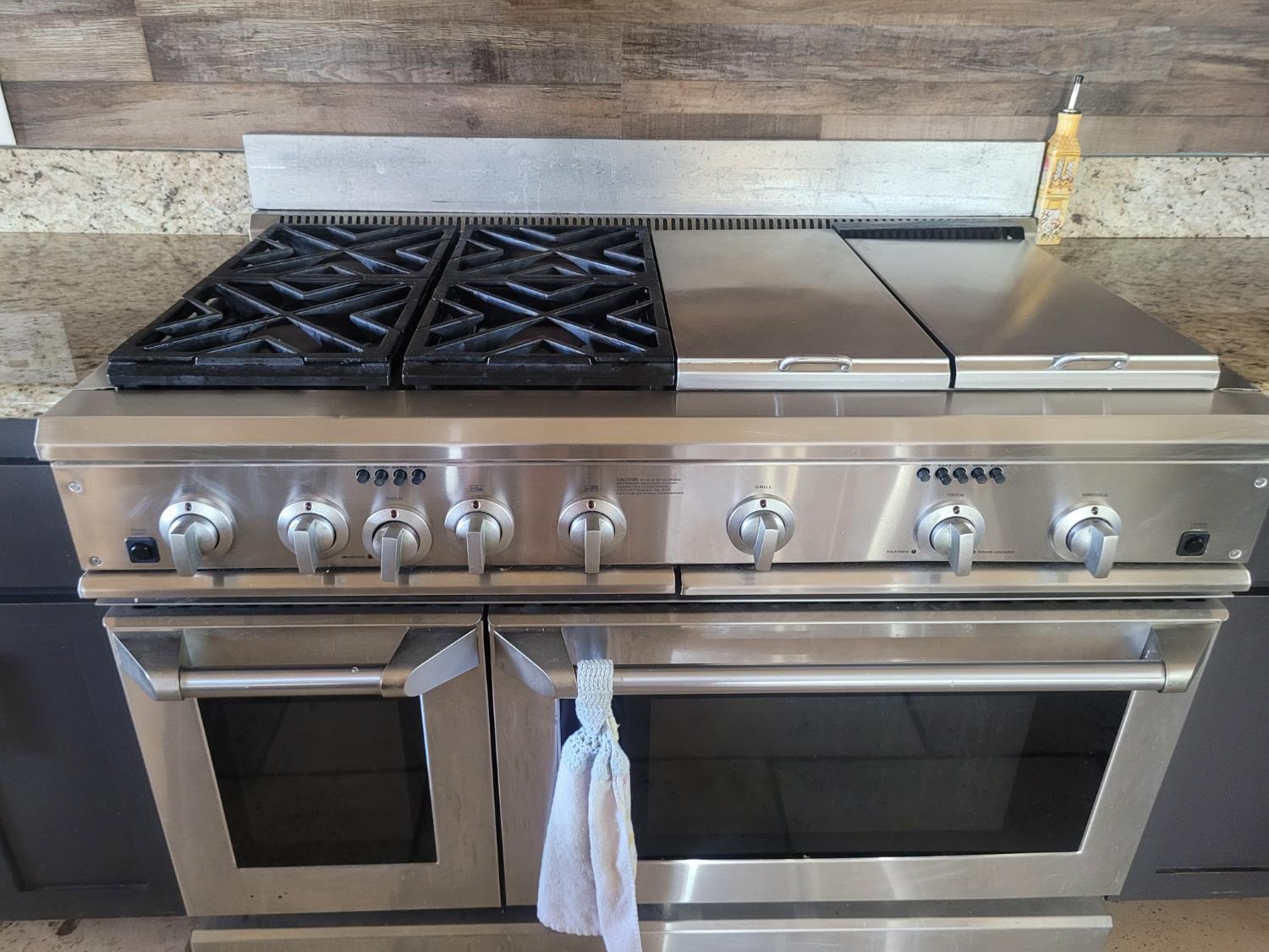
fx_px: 953
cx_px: 634
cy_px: 476
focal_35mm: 26
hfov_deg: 67.3
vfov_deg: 53.1
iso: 500
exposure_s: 1/40
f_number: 1.8
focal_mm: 5.4
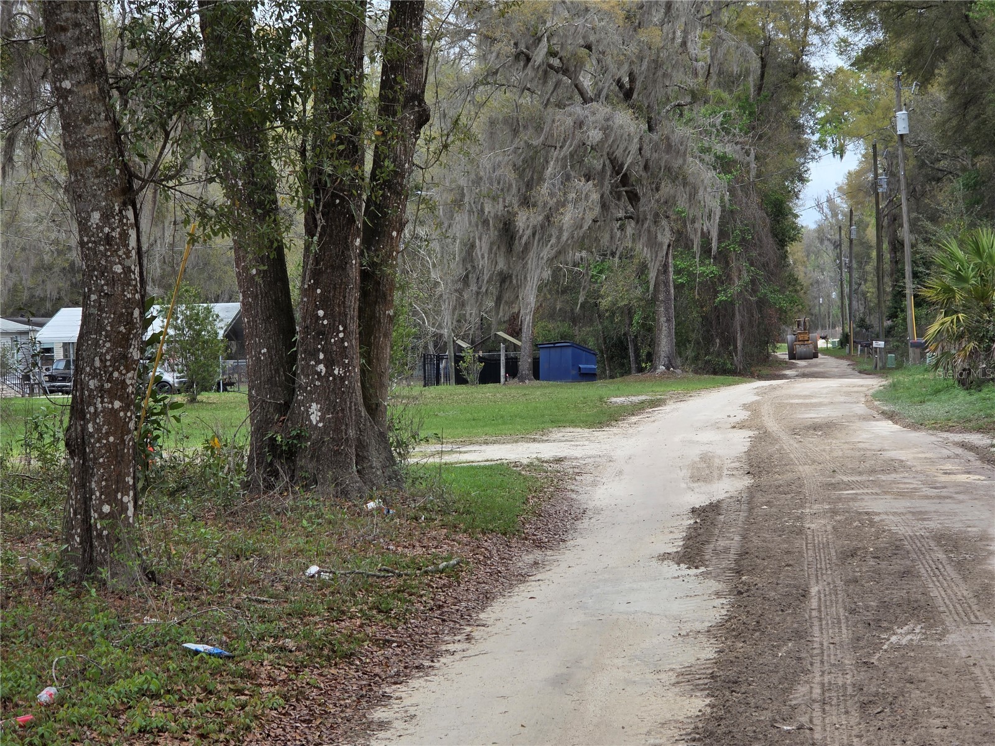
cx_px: 498
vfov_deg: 12.9
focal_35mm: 115
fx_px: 3306
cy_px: 373
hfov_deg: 17.1
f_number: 3.4
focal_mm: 18.6
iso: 64
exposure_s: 1/542
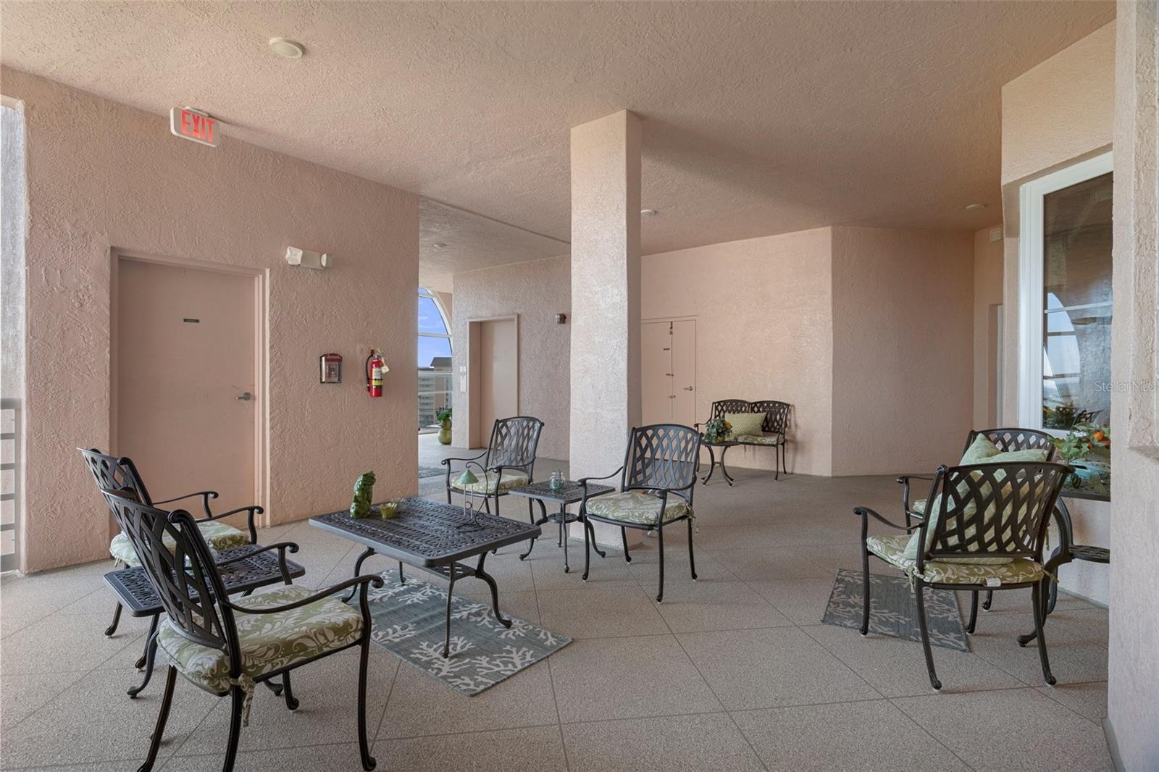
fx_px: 547
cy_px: 386
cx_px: 580
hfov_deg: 93.3
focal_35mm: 17
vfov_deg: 70.4
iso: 320
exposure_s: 1/3
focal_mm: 17
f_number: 8
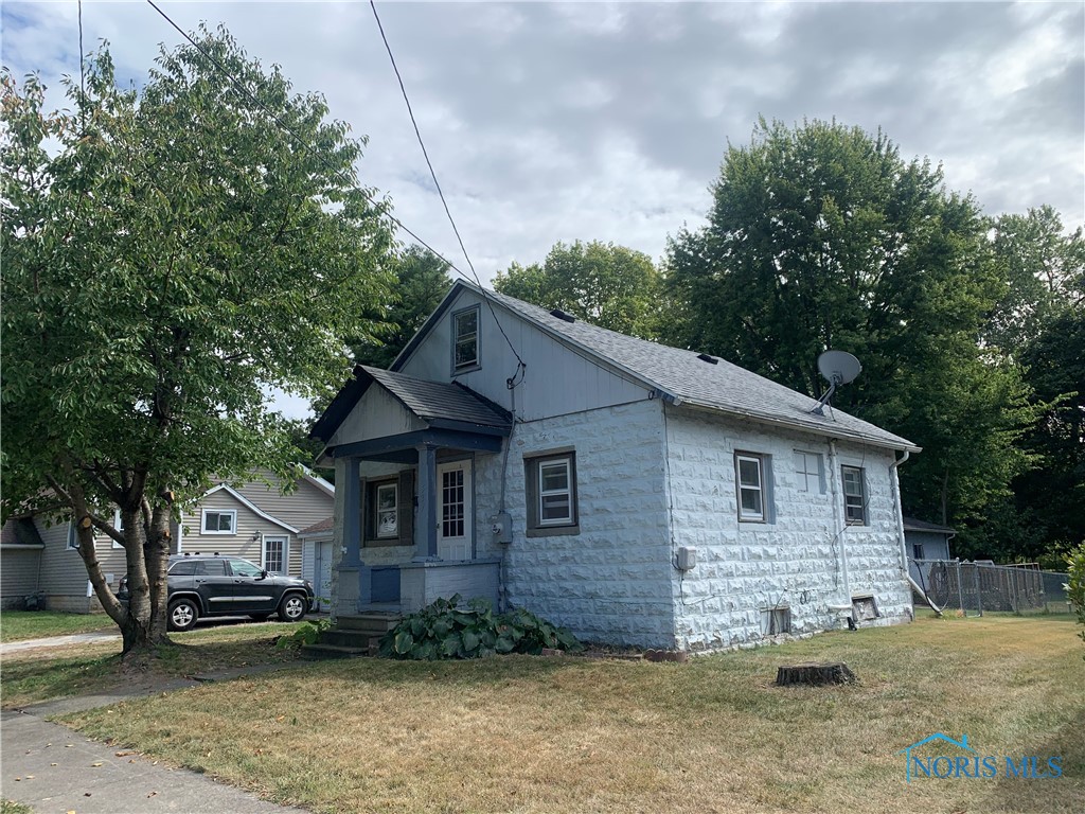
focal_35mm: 26
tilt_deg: +14.3
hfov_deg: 67.3
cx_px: 542
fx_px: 815
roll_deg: +2.1
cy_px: 407
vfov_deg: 53.1
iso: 25
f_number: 1.8
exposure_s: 1/2421
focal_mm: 4.25
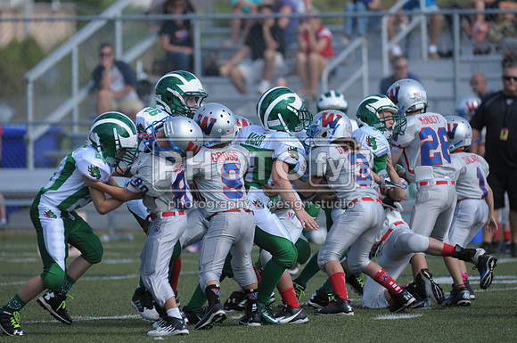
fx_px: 6023
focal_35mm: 420
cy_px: 172
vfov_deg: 3.3
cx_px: 258
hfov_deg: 4.9
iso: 640
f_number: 4
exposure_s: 1/4000
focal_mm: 280
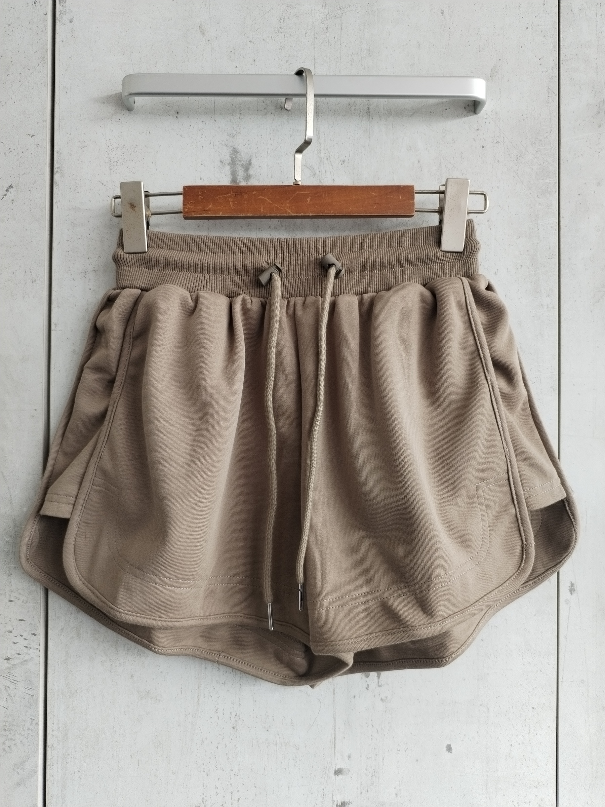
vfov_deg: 61.7
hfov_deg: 48.2
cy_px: 404
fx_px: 676
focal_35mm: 29
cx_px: 302
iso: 190
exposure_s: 1/100
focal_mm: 4.75
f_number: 1.8
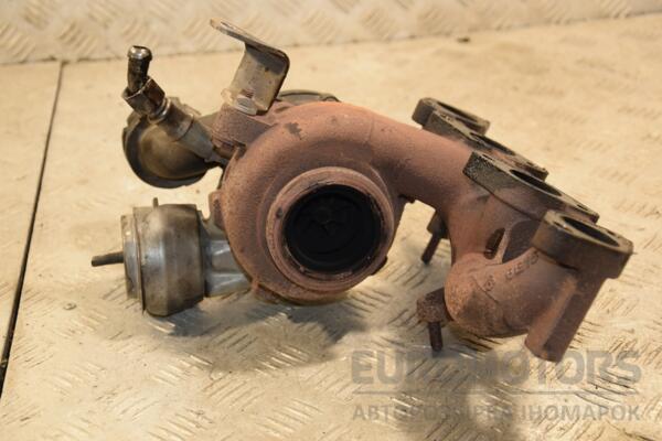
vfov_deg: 18.9
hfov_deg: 28.1
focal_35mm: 72
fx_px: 1324
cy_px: 220
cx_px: 331
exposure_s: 1/125
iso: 800
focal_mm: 48
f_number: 4.8
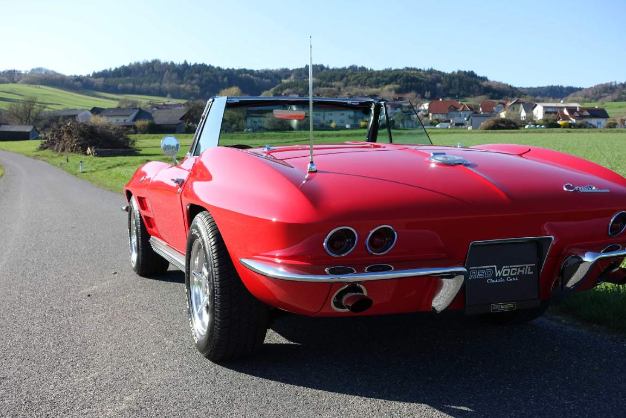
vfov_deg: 32.6
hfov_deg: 47.4
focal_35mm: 41
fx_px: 713
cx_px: 313
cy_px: 209
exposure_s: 1/500
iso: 125
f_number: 4
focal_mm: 14.9
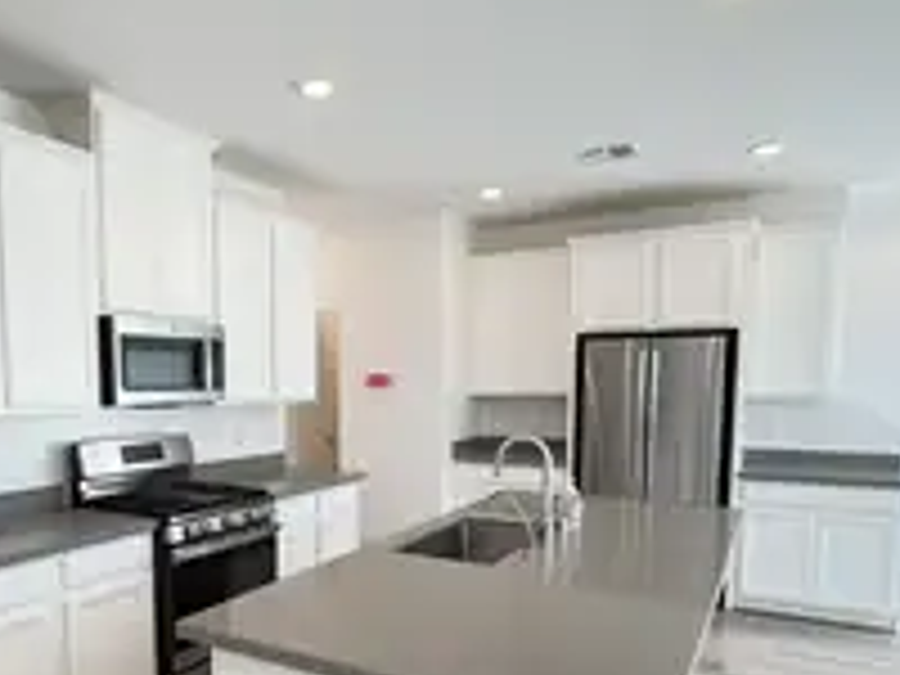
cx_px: 315
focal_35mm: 28
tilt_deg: -5.9
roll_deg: +0.0
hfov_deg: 62.2
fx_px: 728
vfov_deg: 48.9
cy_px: 450
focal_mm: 2.22
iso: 250
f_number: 2.2
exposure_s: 1/120
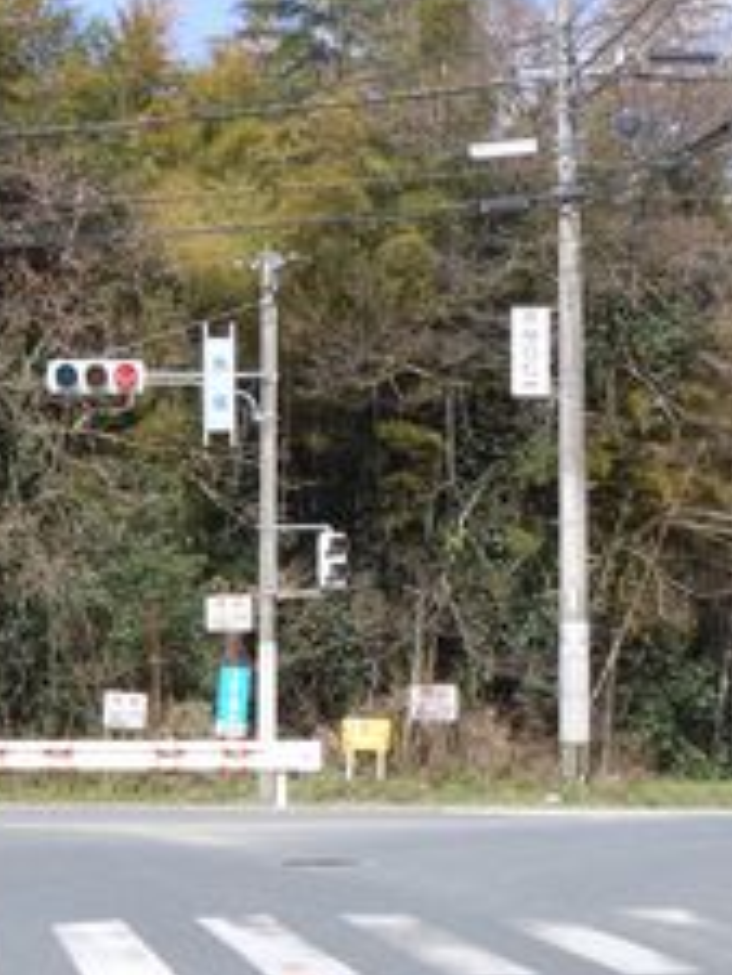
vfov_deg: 17.6
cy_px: 459
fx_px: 3155
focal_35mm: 112
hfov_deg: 13.2
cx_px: 178
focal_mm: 11.2
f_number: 5
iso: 100
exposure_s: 1/320
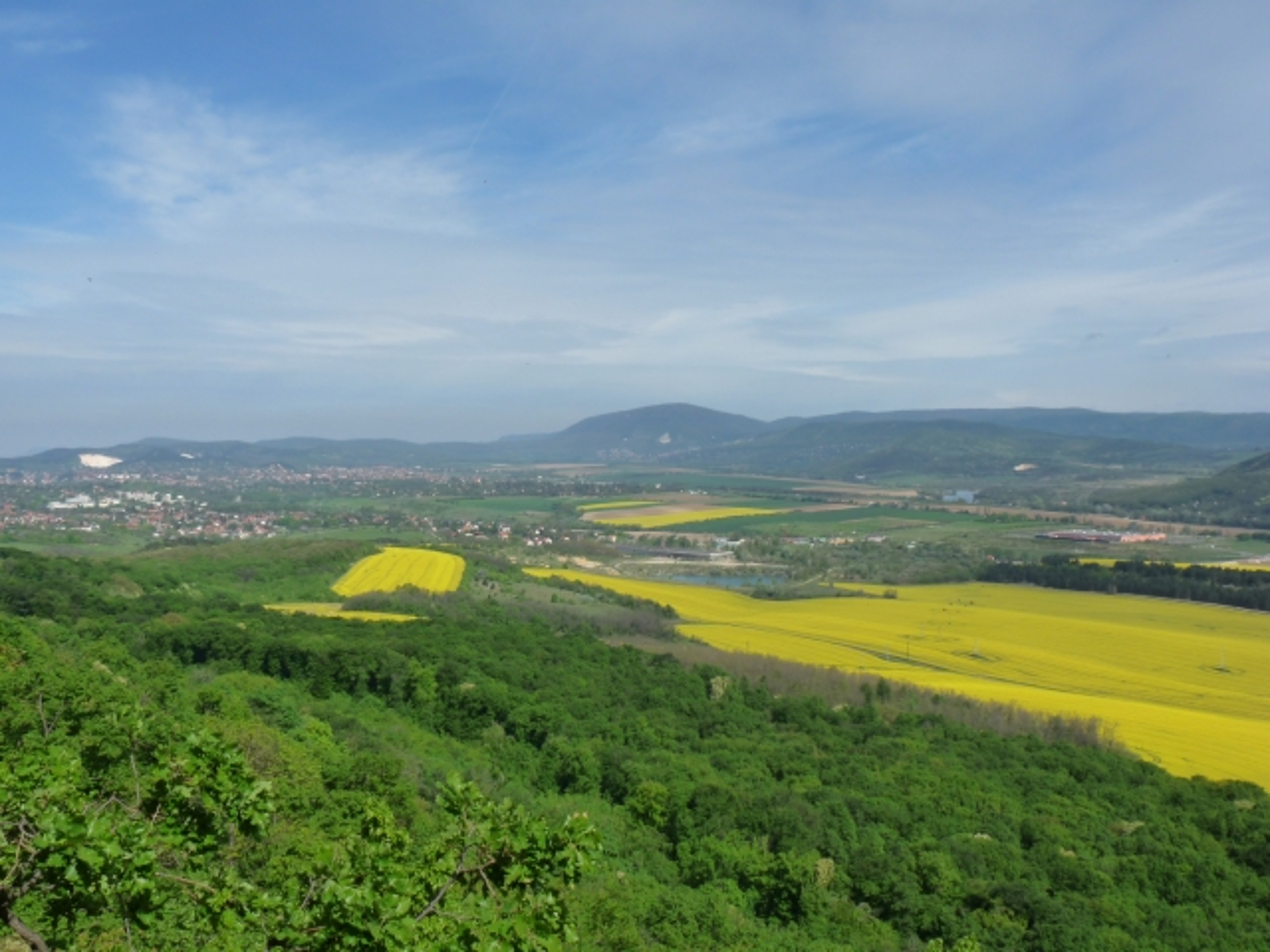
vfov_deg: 38.7
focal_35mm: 37
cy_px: 476
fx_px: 1357
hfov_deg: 50.1
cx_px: 635
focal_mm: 6.5
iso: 160
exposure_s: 1/500
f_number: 7.1
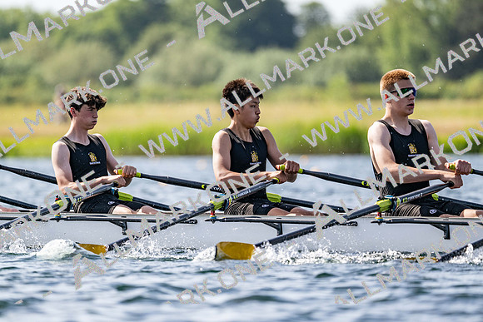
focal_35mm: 400
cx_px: 242
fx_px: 5368
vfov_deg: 3.4
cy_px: 161
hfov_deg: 5.2
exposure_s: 1/2500
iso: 320
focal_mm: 400
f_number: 4.5
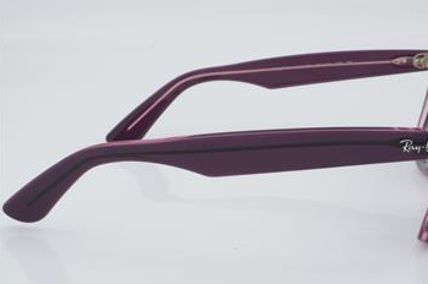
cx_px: 243
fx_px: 1021
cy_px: 138
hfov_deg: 23.6
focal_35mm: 86
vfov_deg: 15.9
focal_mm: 50
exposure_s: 1/3
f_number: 32
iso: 100
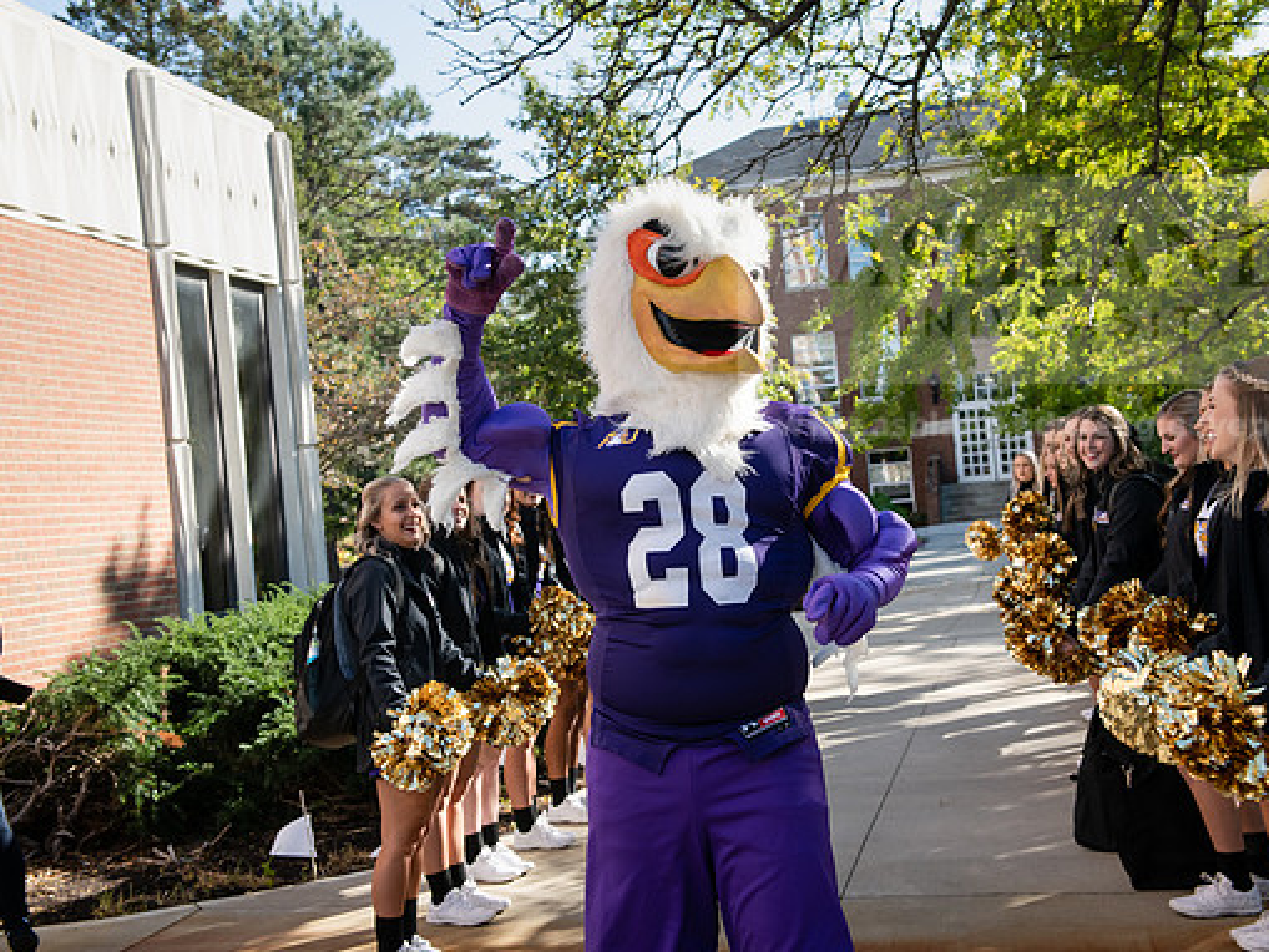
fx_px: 1687
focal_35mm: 46
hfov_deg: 41.2
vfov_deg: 31.5
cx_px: 663
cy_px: 477
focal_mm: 42
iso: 400
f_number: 5.6
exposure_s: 1/640
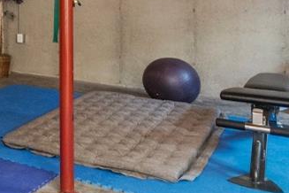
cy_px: -11
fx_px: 441
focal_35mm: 55
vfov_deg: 23.3
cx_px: -116
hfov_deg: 27.8
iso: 2500
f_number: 5.6
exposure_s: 1/50
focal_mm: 12
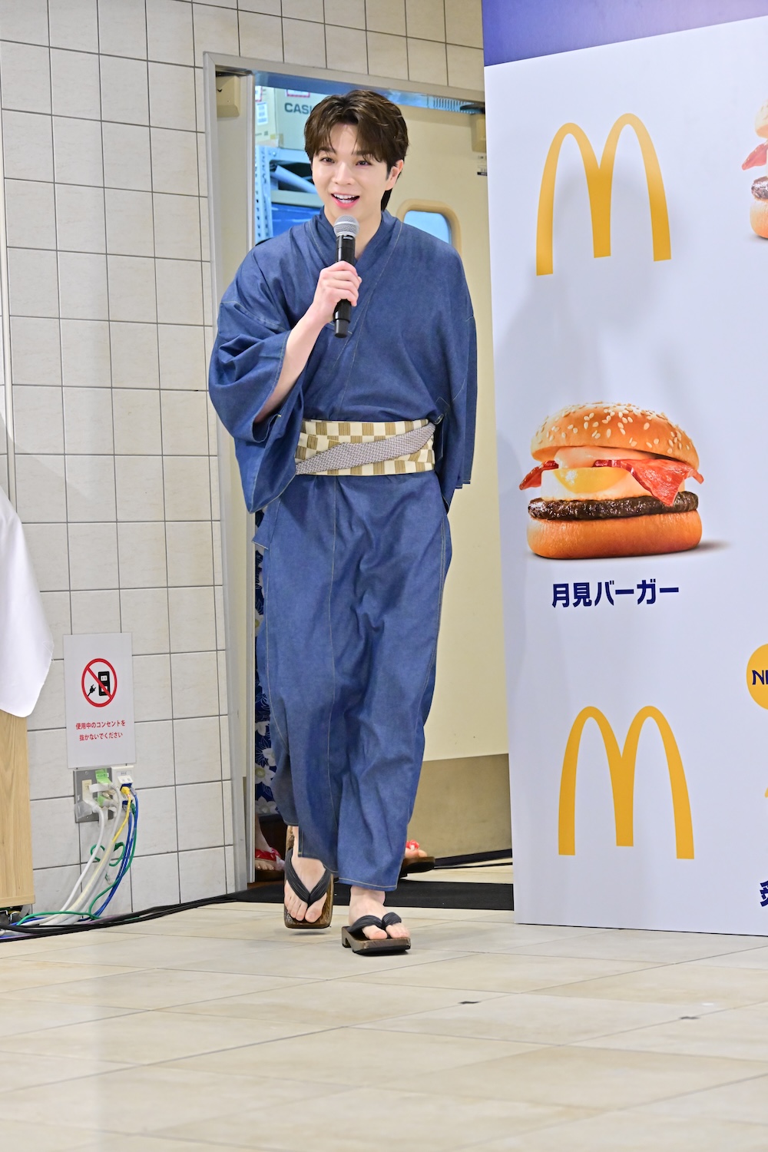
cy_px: 576
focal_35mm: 95
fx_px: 3040
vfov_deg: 21.5
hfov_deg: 14.4
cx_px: 384
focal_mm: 95
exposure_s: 1/250
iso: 4000
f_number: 6.3
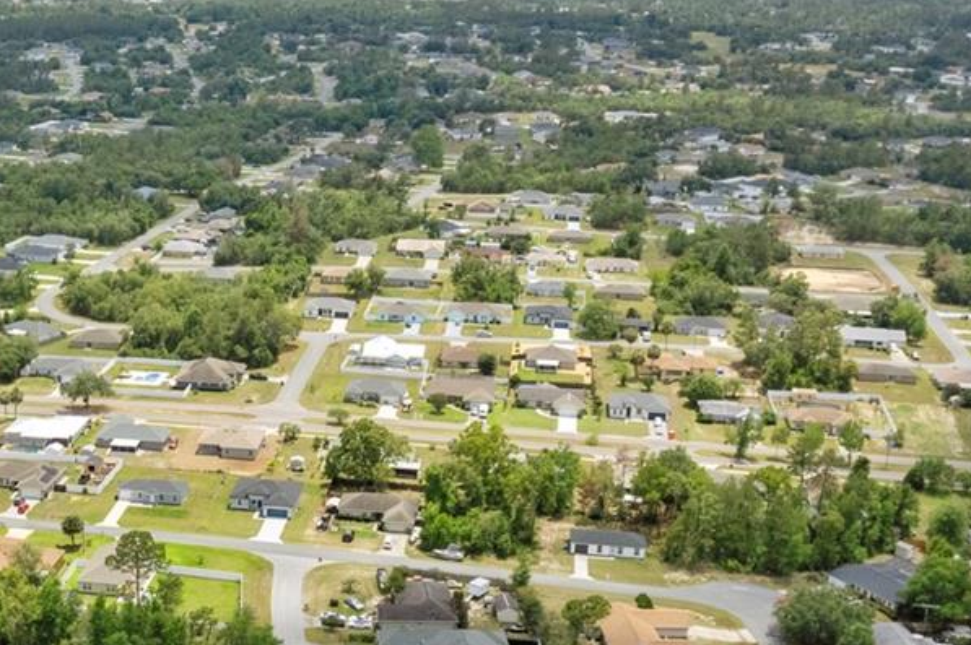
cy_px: 578
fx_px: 1590
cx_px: 169
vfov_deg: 22.4
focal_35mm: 59
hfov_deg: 32.8
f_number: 2.8
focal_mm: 8.38
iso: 130
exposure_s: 1/1000
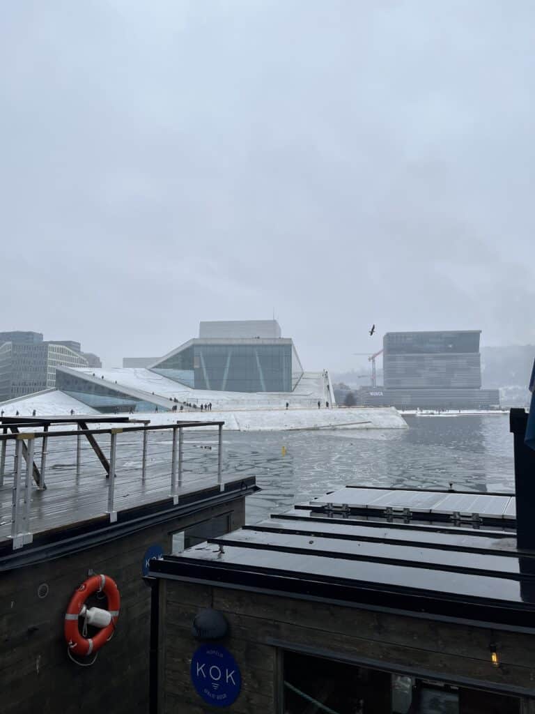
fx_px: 536
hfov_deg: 53.1
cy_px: 357
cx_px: 268
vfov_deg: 67.3
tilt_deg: +6.6
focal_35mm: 26
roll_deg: +1.2
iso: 50
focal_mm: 5.1
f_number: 1.6
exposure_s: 1/804
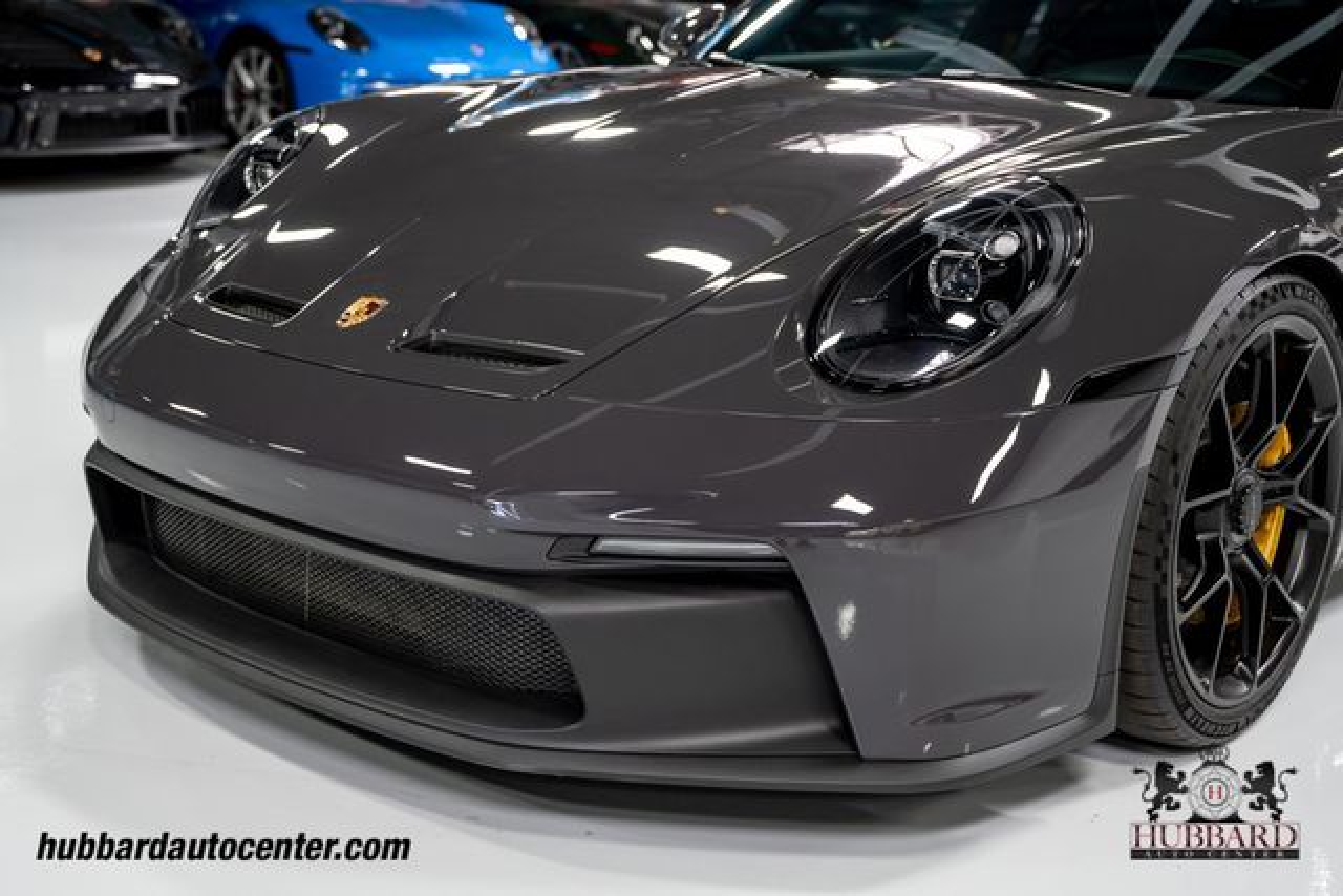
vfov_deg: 28.7
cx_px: 672
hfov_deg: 41.9
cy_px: 448
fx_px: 1754
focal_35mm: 47
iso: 800
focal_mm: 47
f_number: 4
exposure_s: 1/60
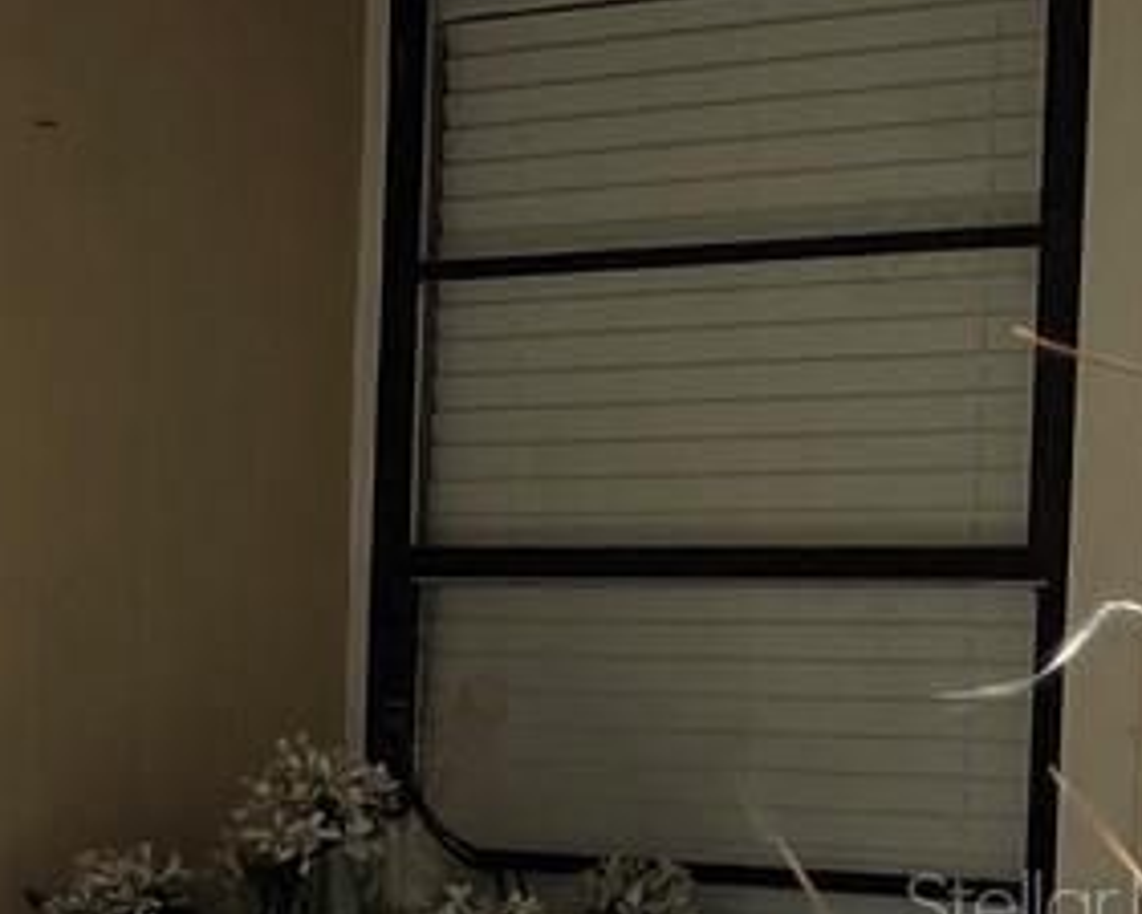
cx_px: -1963
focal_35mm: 139
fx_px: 4700
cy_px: 902
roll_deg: +0.7
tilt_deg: -7.1
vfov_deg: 11.0
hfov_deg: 10.8
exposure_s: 1/1946
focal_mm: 5.1
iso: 32
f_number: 1.6
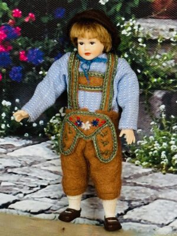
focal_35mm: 48
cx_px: 88
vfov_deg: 39.7
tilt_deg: -16.2
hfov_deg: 30.3
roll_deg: +1.6
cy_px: 118
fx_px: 327
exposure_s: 1/246
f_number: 1.78
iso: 50
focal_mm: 6.86
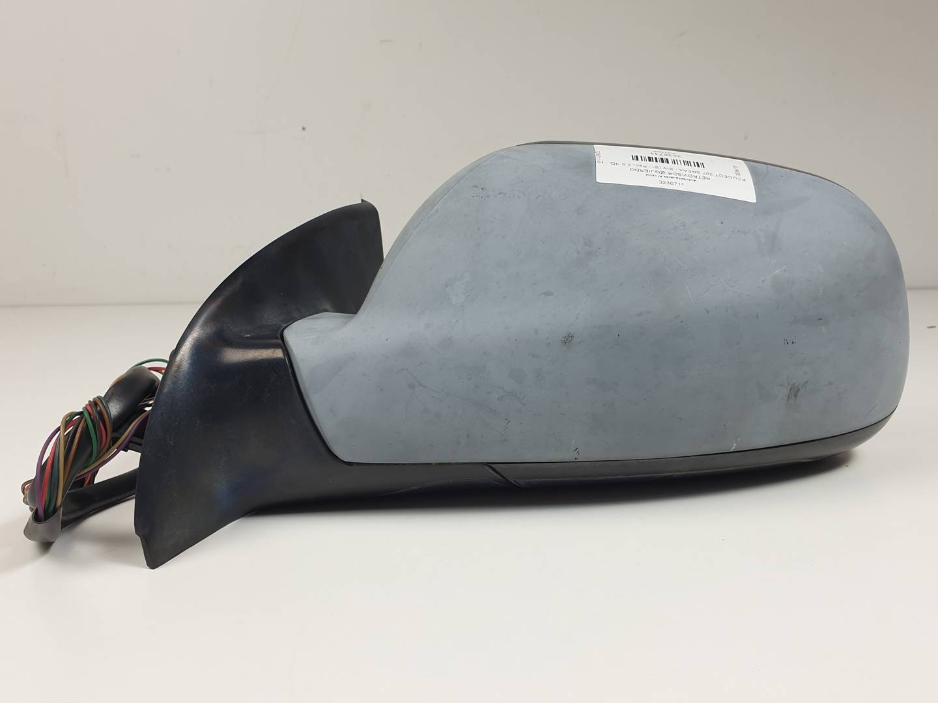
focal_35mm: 26
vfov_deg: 53.1
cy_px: 352
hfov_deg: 67.3
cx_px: 469
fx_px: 705
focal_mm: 4.3
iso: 50
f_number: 2.4
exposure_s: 1/128
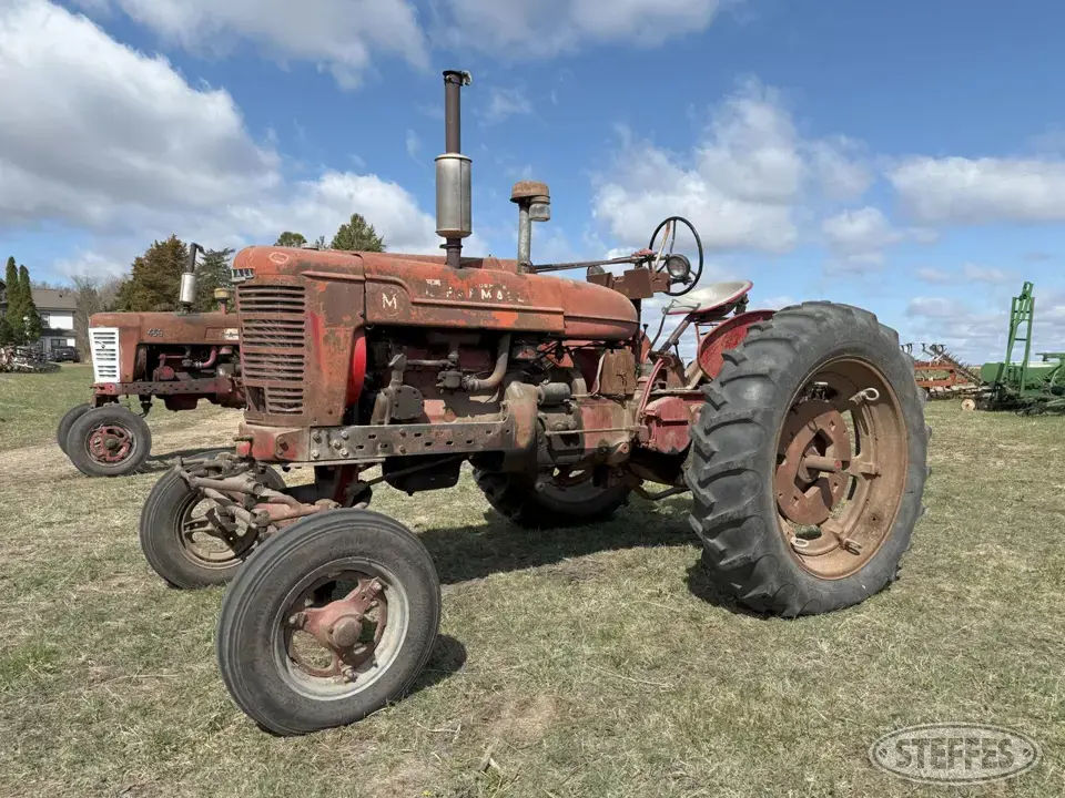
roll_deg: +0.7
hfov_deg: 71.6
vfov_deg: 56.8
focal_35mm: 24
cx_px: 532
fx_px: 738
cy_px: 399
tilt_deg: -0.7
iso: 80
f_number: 1.78
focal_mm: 6.76
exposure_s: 1/4975
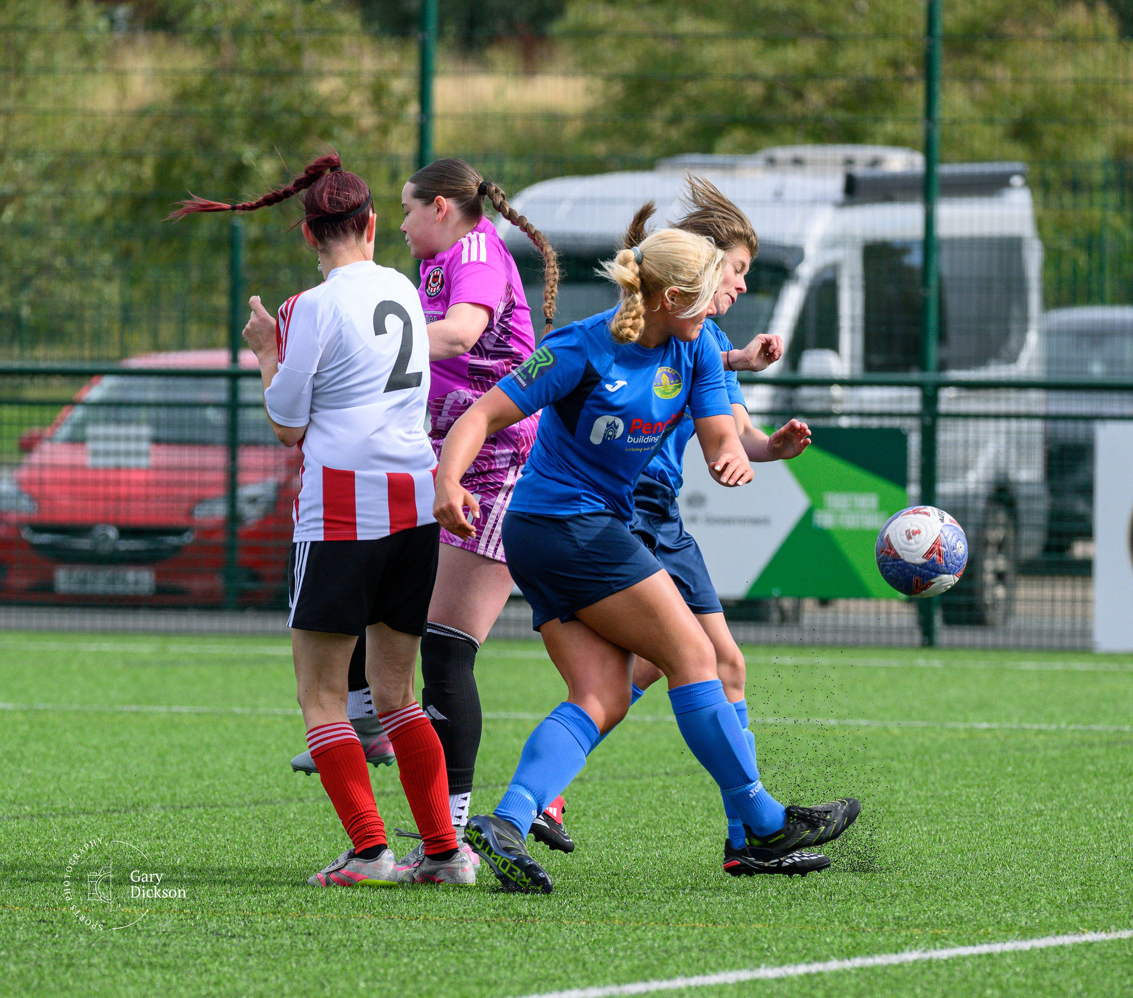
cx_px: 643
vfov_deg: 3.7
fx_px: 15282
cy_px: 633
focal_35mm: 438
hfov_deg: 4.2
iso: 720
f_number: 5
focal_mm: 250
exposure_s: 1/2000
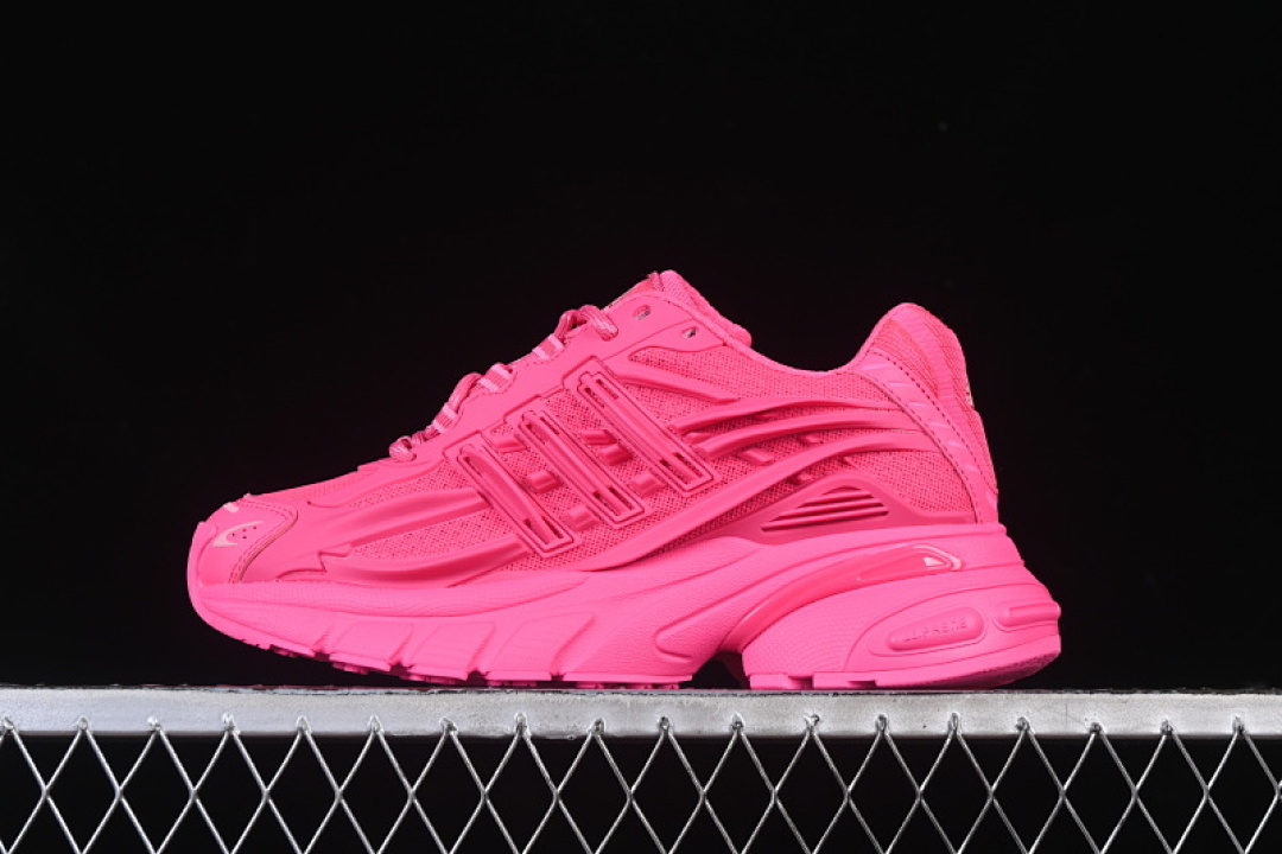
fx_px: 2671
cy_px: 427
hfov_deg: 27.0
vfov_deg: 18.2
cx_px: 641
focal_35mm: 75
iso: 160
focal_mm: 50
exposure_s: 1/80
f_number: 8
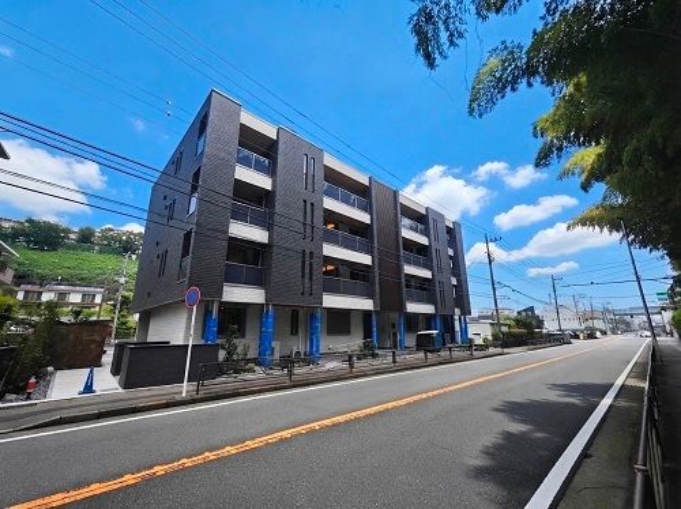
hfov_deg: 102.1
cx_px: 340
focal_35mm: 14
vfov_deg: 85.6
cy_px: 254
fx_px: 275
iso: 50
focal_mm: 2.13
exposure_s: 1/320
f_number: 2.2
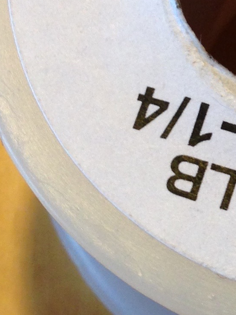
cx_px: 301
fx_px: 1336
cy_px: 153
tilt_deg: -70.8
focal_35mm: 147
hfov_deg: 9.9
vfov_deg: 13.4
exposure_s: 1/20
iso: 80
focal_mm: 4.12
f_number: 2.4
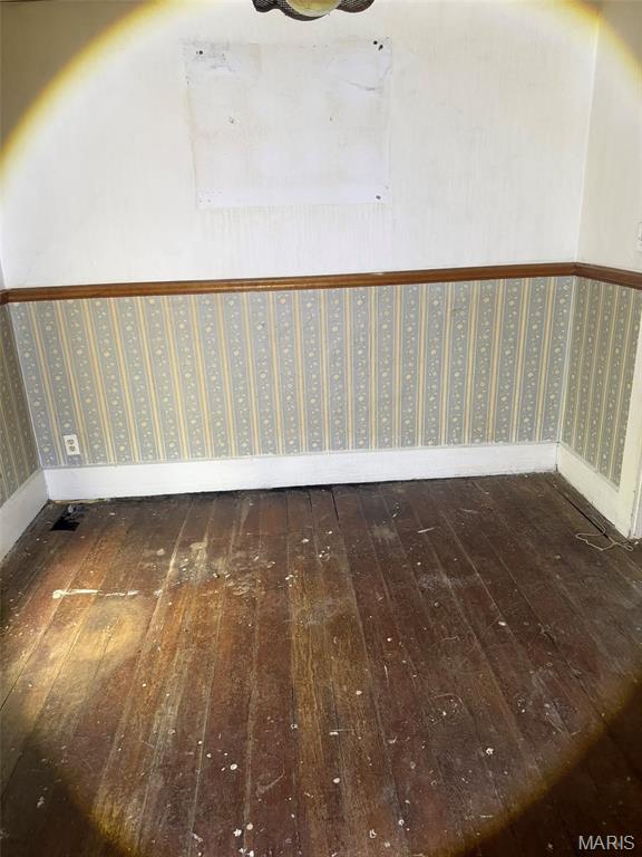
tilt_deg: -21.0
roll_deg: +2.1
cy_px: 428
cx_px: 321
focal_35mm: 24
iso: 400
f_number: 1.78
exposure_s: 1/60
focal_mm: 6.76
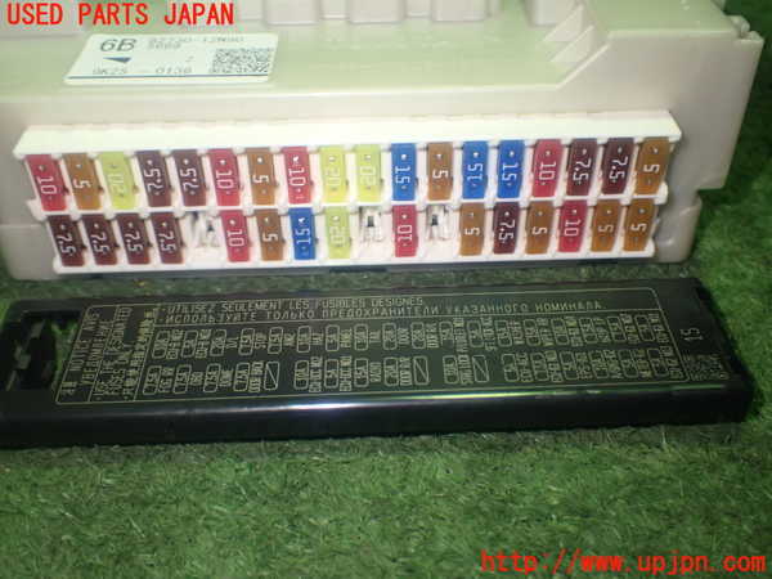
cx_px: 386
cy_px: 290
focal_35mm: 38
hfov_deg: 49.0
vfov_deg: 37.7
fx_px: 847
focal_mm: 6.83
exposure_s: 1/40
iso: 320
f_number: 2.7
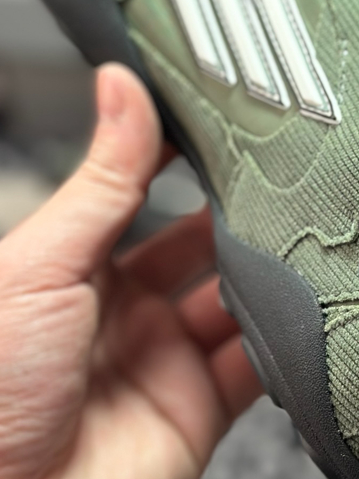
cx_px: 345
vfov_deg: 18.0
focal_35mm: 109
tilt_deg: -54.0
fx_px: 1508
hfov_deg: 13.4
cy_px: 125
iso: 80
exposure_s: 1/489
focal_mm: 6.86
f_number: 1.78
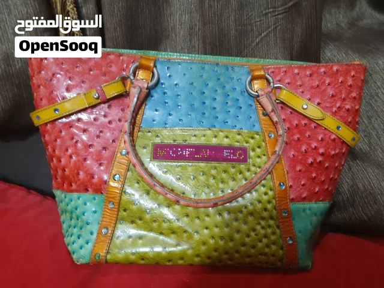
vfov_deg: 53.1
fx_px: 288
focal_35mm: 26
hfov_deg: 67.3
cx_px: 192
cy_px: 144
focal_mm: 3.98
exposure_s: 1/25
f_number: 1.8
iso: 320
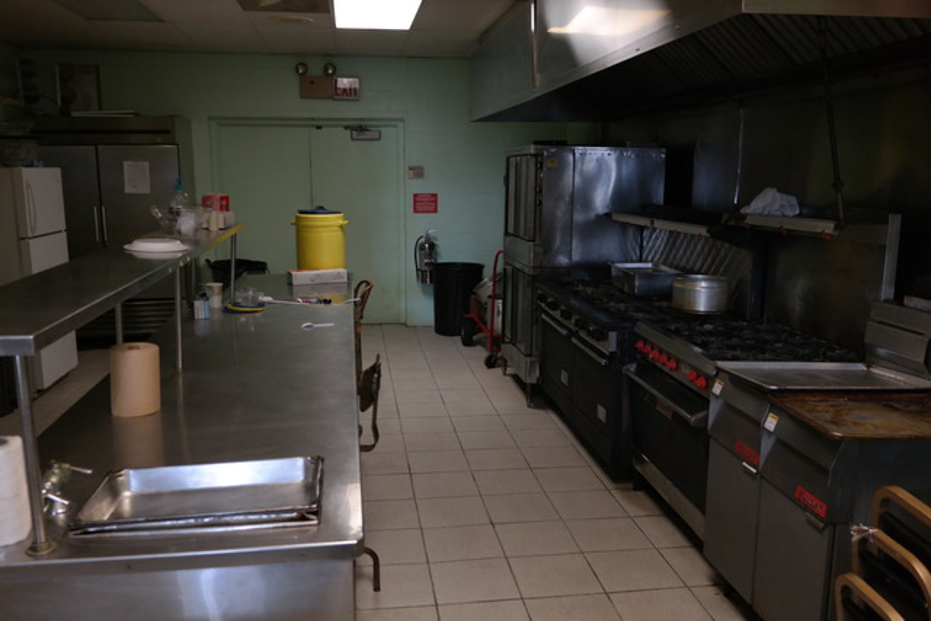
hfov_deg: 61.9
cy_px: 310
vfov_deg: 43.6
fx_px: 776
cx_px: 466
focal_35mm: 30
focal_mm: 20
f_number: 3.5
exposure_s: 1/40
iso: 800
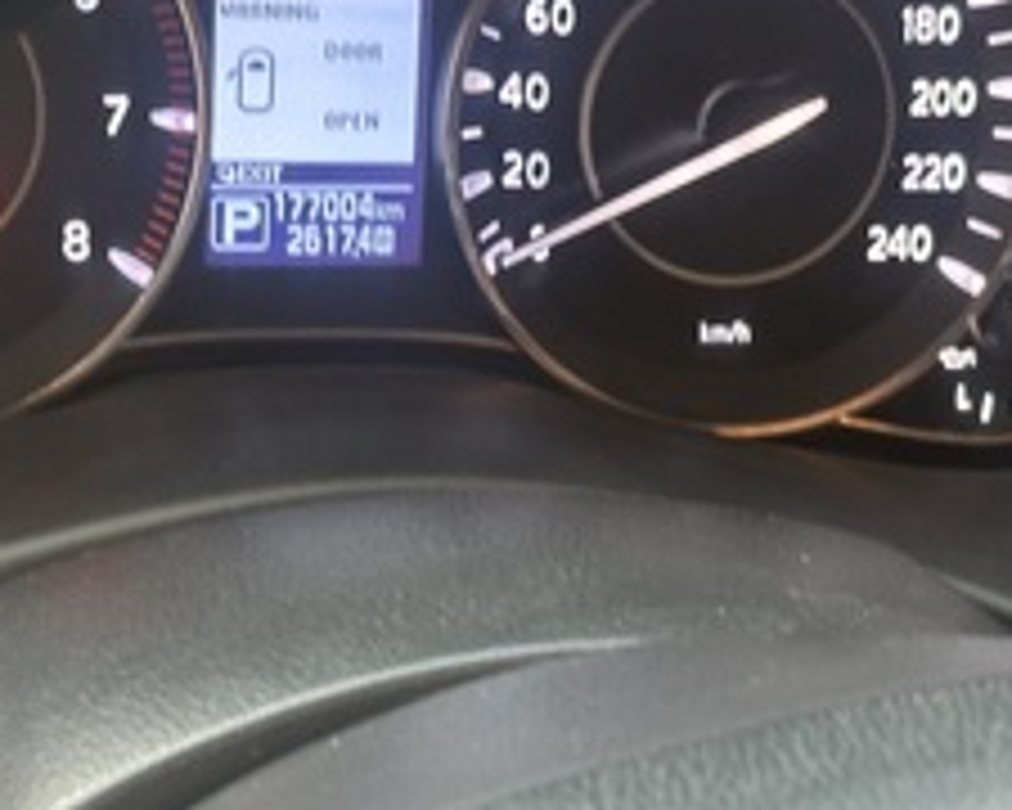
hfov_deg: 20.1
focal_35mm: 95
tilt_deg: -31.1
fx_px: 2845
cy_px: 290
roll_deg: -8.1
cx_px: 398
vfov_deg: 16.2
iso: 250
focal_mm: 6.86
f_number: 1.78
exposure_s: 1/56
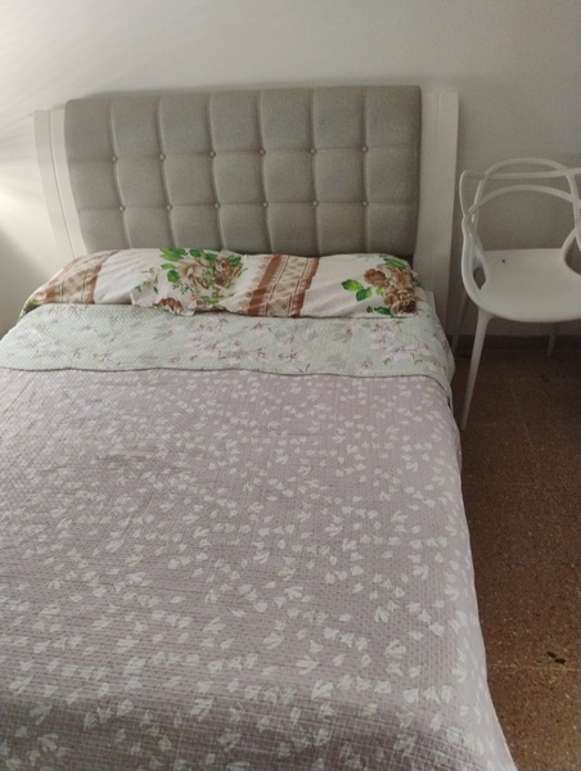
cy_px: 386
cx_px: 290
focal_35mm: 28
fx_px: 625
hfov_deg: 49.9
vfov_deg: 63.4
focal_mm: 4.26
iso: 1300
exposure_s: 1/40
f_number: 1.8
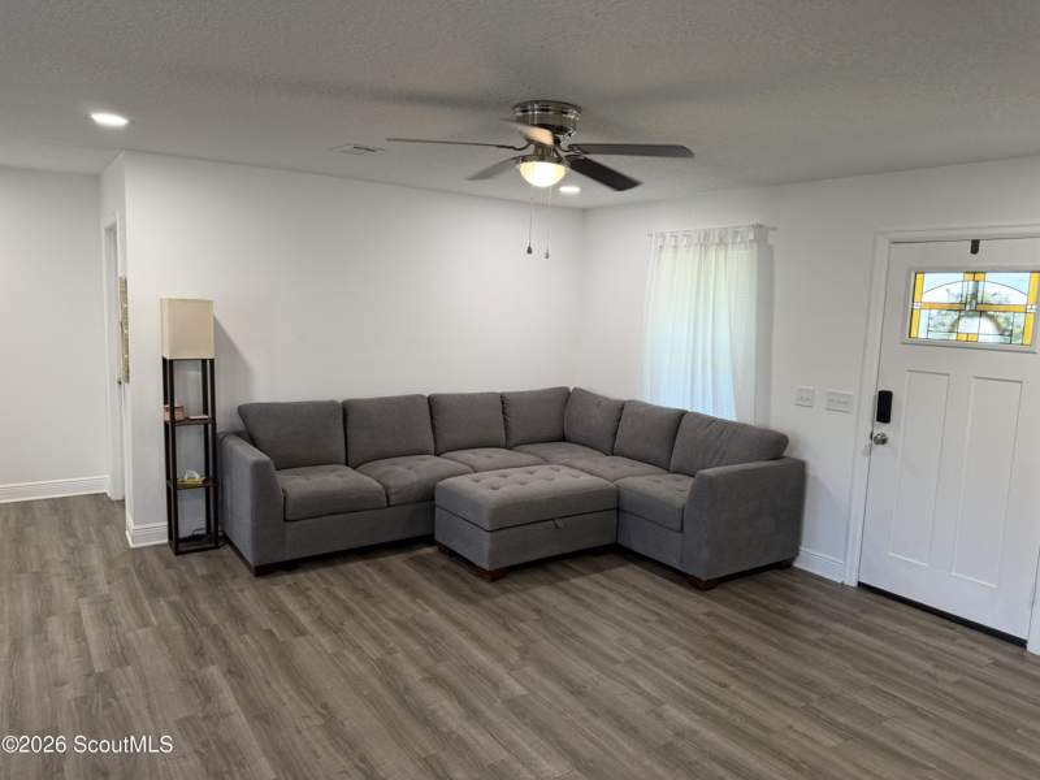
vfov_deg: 56.8
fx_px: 721
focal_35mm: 24
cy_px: 390
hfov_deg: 71.6
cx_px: 520
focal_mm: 6.76
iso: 160
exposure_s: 1/120
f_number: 1.78
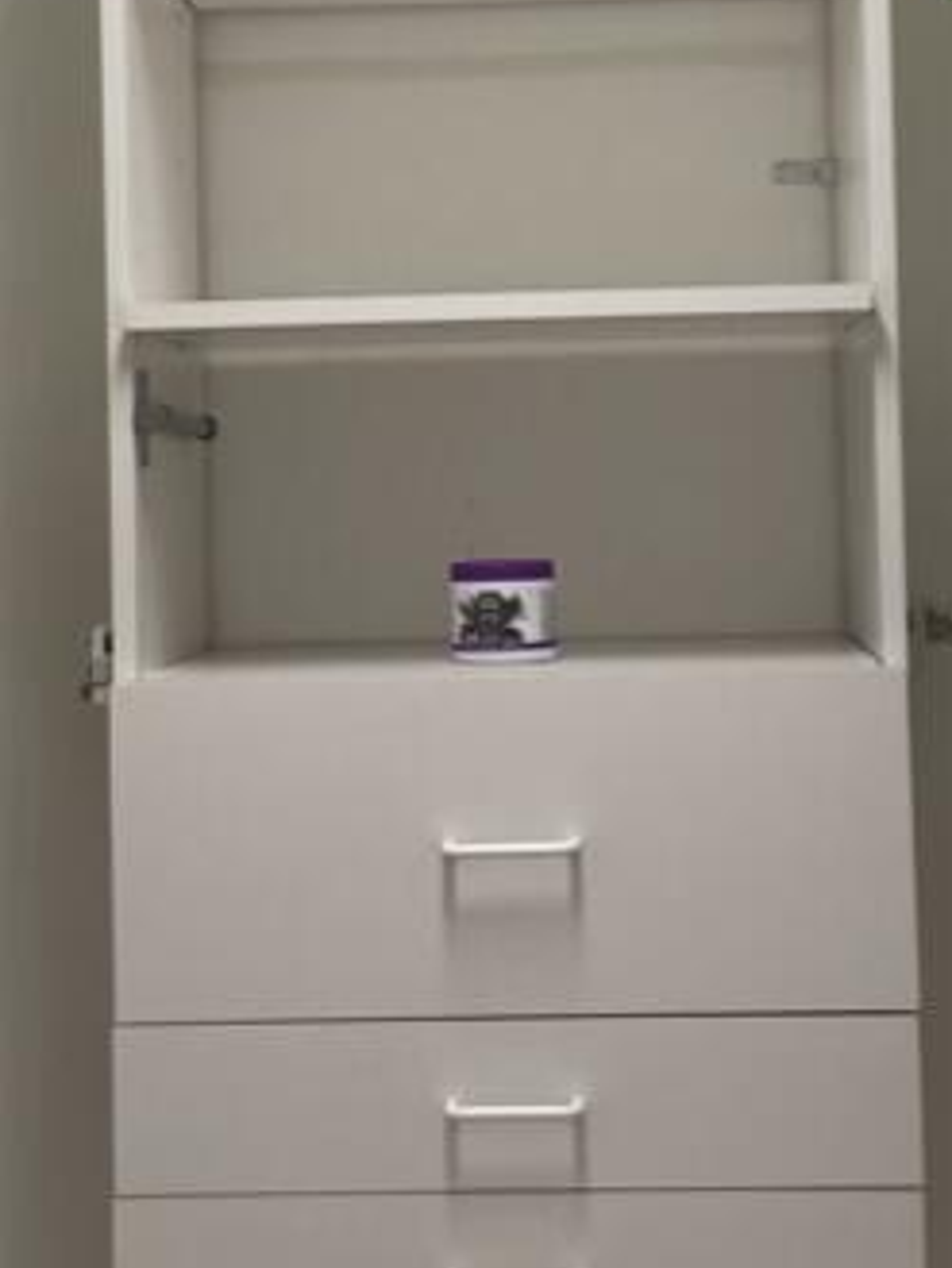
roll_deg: +2.3
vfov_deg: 23.9
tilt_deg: +2.0
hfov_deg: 18.2
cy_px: 374
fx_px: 2968
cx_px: 476
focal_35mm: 81
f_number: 1.6
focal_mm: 4.2
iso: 50
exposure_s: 1/120
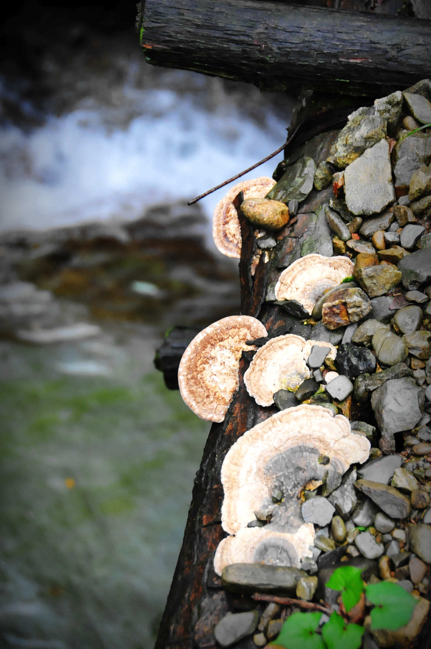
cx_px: 216
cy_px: 324
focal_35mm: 112
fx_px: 2025
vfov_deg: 18.2
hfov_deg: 12.1
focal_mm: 75
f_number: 6.3
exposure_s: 1/160
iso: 800
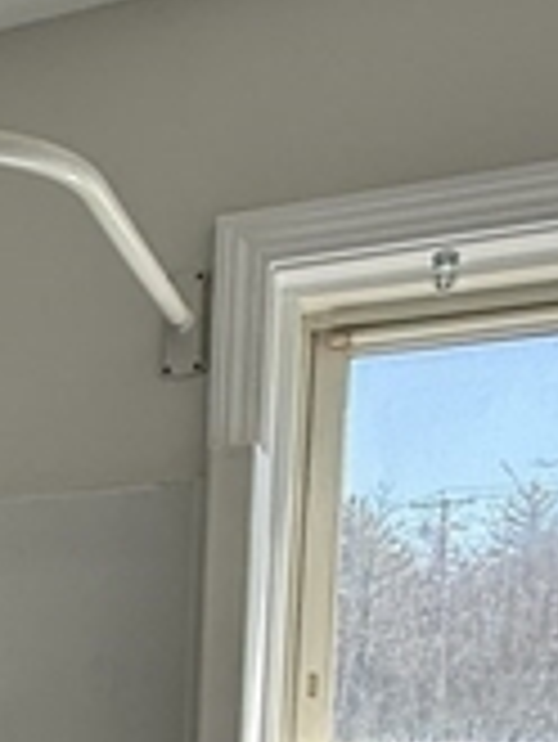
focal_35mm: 65
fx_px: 1395
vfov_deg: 26.5
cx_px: -378
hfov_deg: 18.7
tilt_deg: -7.1
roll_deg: +0.3
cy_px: 890
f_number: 2.2
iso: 64
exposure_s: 1/159
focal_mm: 2.22
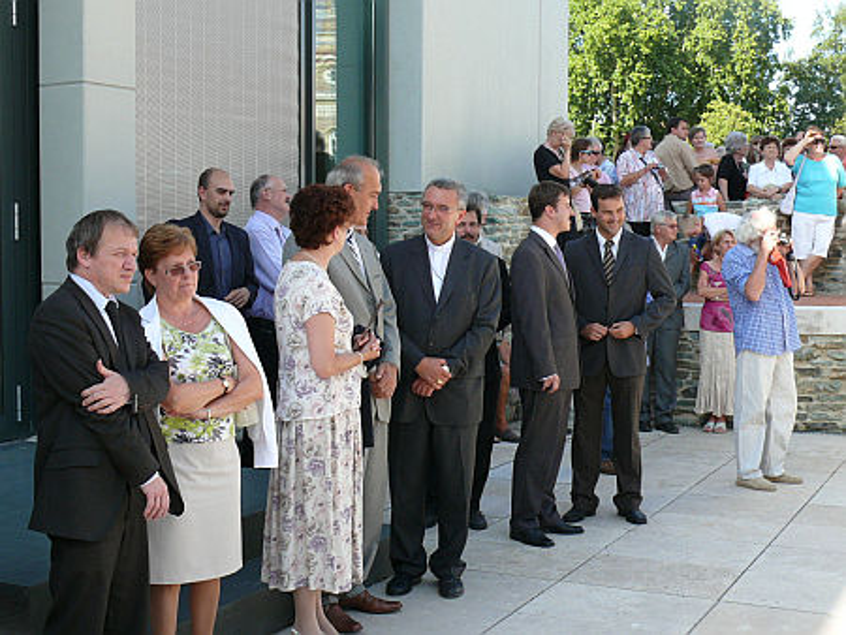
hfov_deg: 38.2
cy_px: 318
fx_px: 1223
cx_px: 423
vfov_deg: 29.1
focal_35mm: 50
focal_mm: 9.2
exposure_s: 1/250
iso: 100
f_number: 4
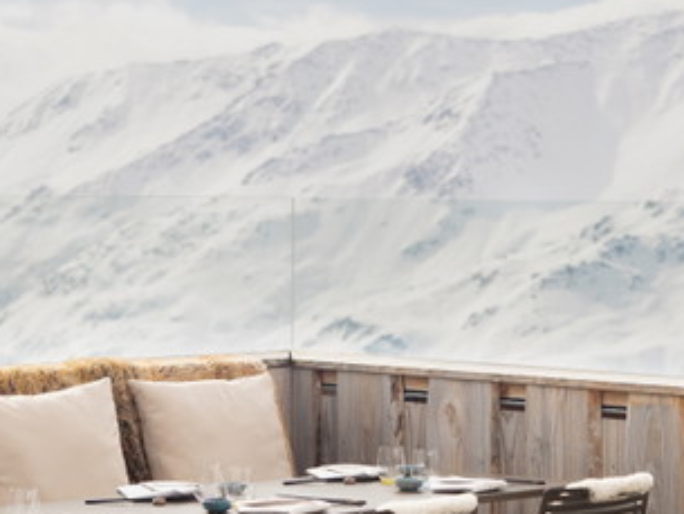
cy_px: 338
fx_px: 2590
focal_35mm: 131
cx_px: 296
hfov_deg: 15.0
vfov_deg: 11.3
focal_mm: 40
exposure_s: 1/4000
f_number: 2.8
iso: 200
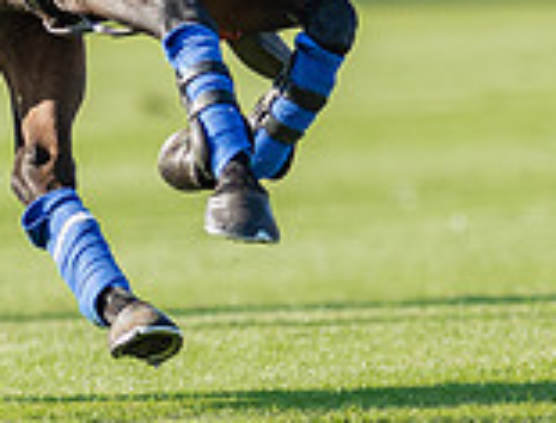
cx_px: 295
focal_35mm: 1995
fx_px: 32218
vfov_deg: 0.8
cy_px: -188
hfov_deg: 1.0
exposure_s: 1/1600
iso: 320
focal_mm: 300
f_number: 3.2
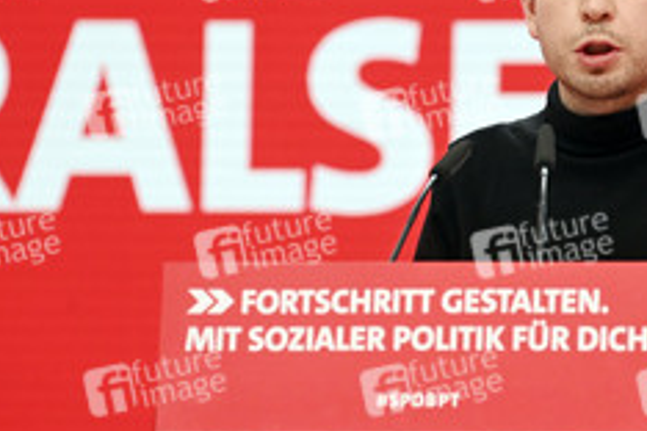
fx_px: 8662
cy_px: 177
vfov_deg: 2.9
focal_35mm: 482
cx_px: 469
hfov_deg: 4.3
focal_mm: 250
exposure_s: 1/500
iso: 5000
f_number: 5.6
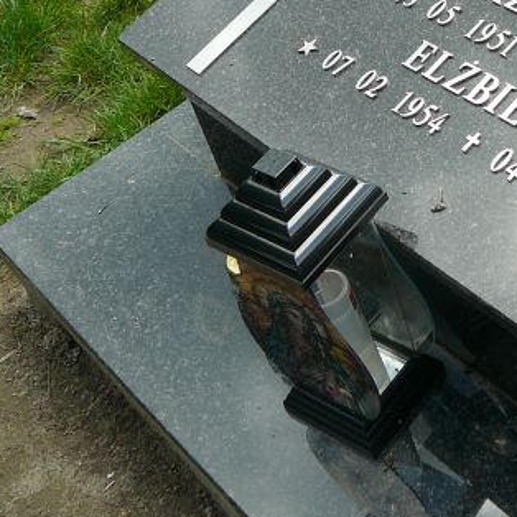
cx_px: 512
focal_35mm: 63
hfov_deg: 26.0
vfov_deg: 27.0
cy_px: 132
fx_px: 1065
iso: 80
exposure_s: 1/250
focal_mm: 5.2
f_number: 2.8
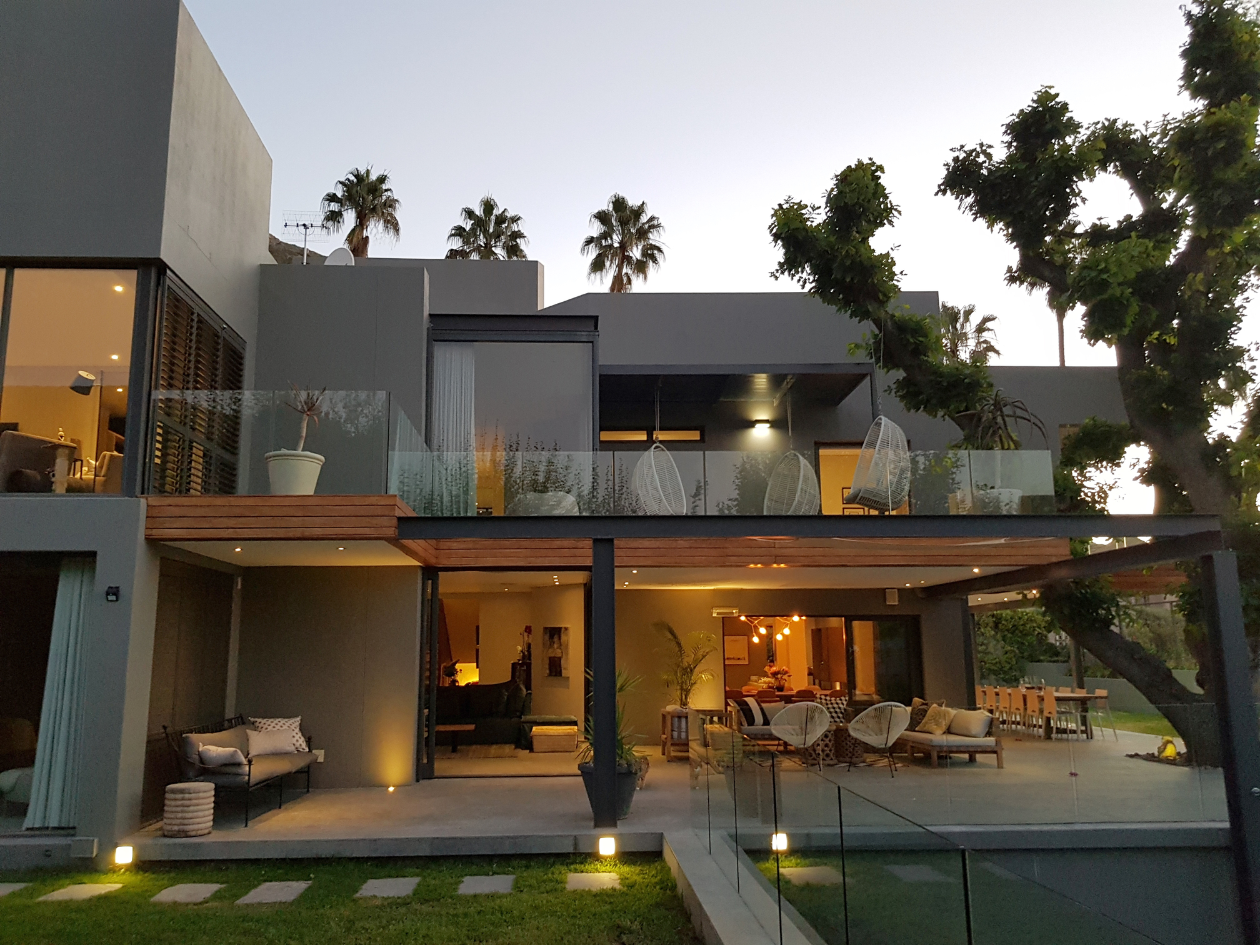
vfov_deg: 53.1
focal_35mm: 26
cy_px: 472
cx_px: 630
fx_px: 946
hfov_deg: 67.3
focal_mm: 4.2
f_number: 1.7
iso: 200
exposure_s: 1/33
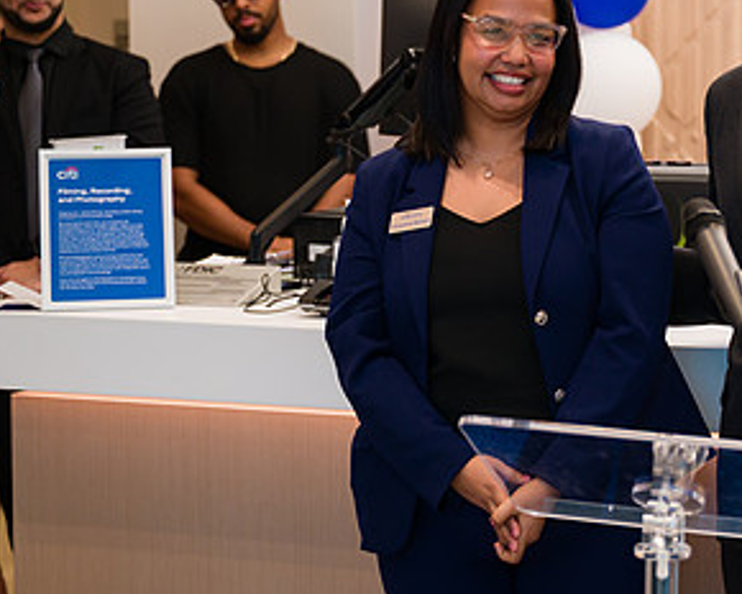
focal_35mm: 111
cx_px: 727
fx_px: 2438
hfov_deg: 17.0
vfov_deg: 13.8
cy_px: 169
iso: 400
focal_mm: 56
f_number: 3.2
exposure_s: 1/200
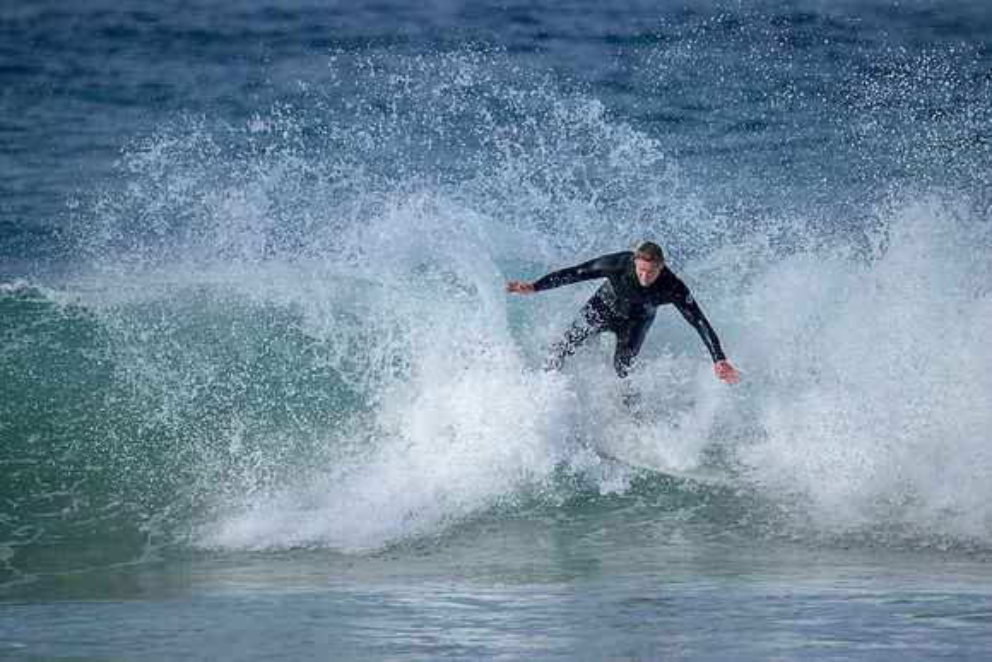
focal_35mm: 800
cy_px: 331
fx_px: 22049
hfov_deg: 2.6
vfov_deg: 1.7
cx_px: 496
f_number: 6.3
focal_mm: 800
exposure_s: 1/2500
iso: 320
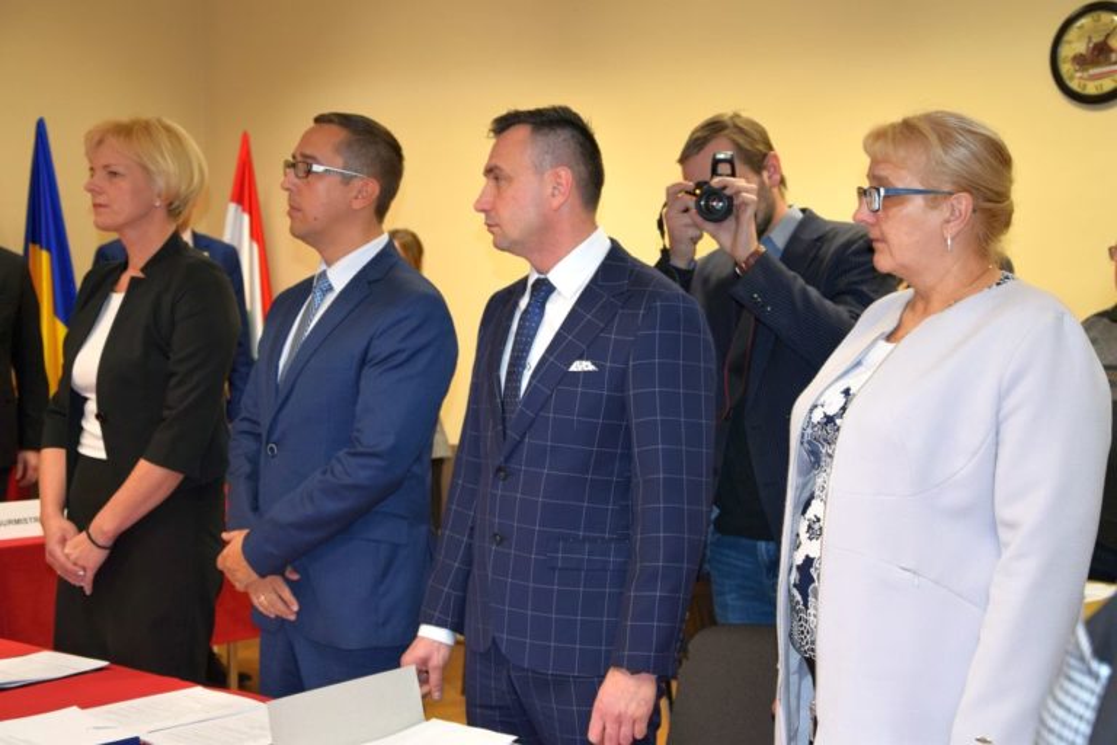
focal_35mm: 68
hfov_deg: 29.9
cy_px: 372
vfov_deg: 20.2
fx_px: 2094
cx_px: 558
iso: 800
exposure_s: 1/100
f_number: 4.8
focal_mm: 45
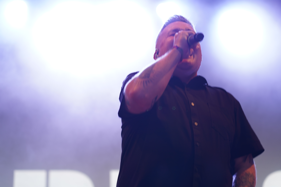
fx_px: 820
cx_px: 140
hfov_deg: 19.5
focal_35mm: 105
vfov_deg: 13.0
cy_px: 94
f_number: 4
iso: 320
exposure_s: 1/125
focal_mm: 105
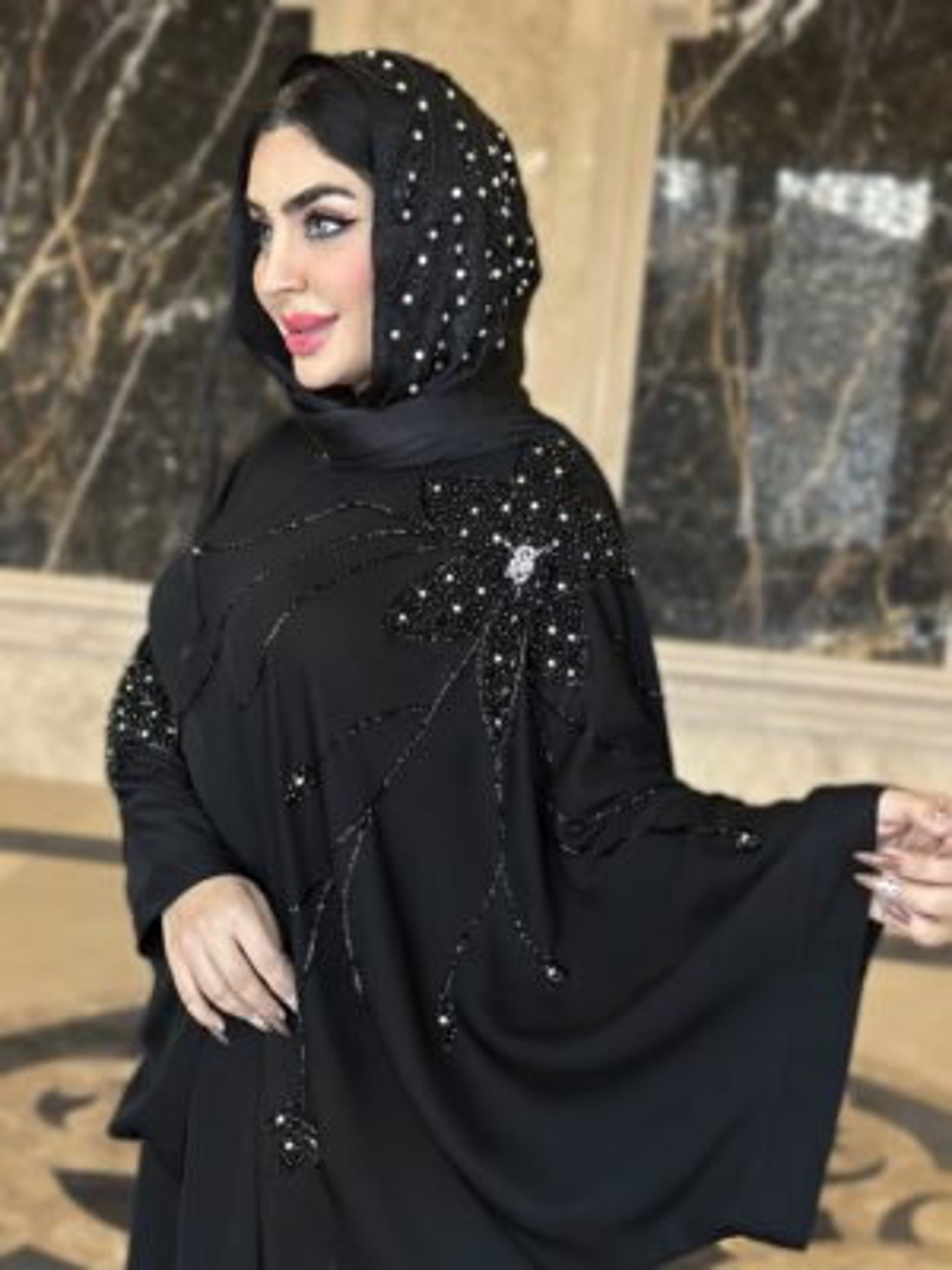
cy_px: 635
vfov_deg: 39.7
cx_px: 476
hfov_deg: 30.3
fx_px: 1760
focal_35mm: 48
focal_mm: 6.86
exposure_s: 1/100
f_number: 1.78
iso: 160
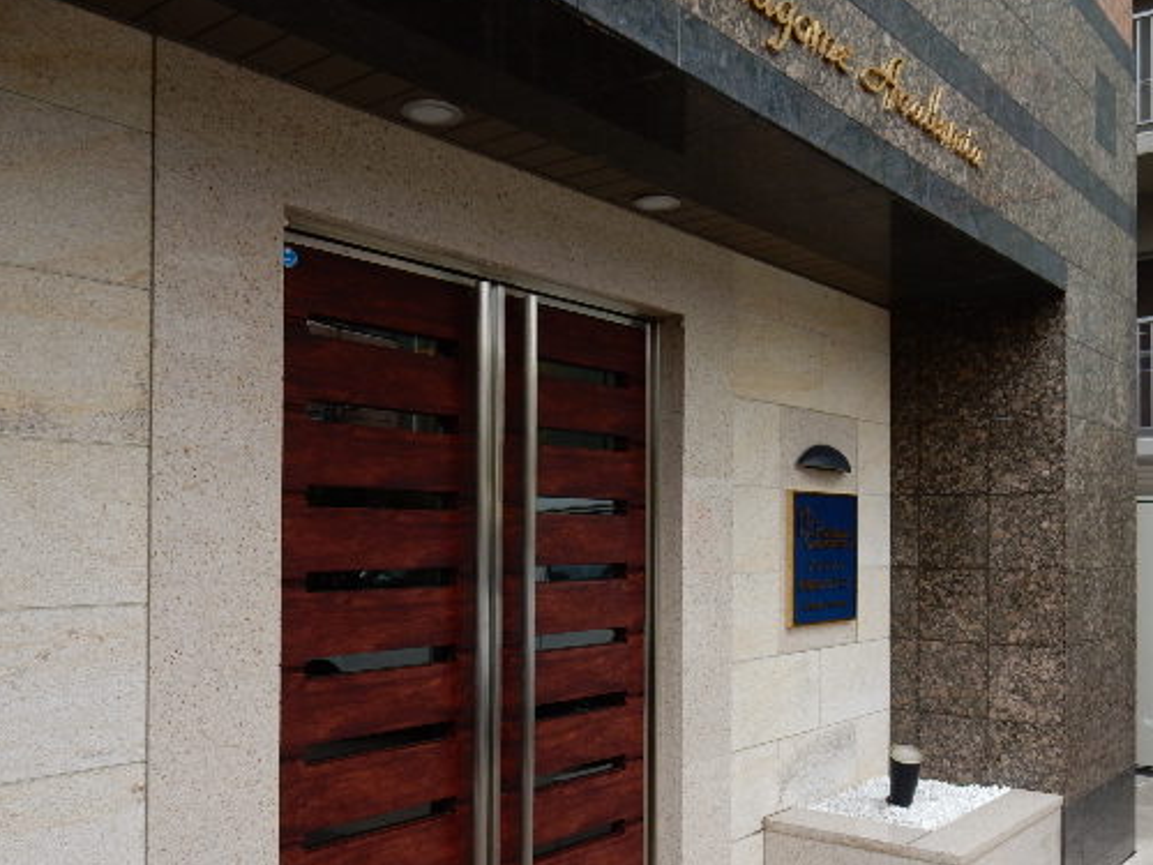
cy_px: 519
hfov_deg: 56.3
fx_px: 1066
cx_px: 699
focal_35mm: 32
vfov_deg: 43.9
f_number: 3.7
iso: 125
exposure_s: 1/160
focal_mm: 4.5
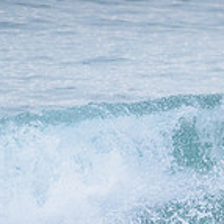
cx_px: 475
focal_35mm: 2110
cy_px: 145
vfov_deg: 0.8
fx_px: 15448
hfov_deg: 0.8
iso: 1600
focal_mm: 500
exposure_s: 1/2000
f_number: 5.6
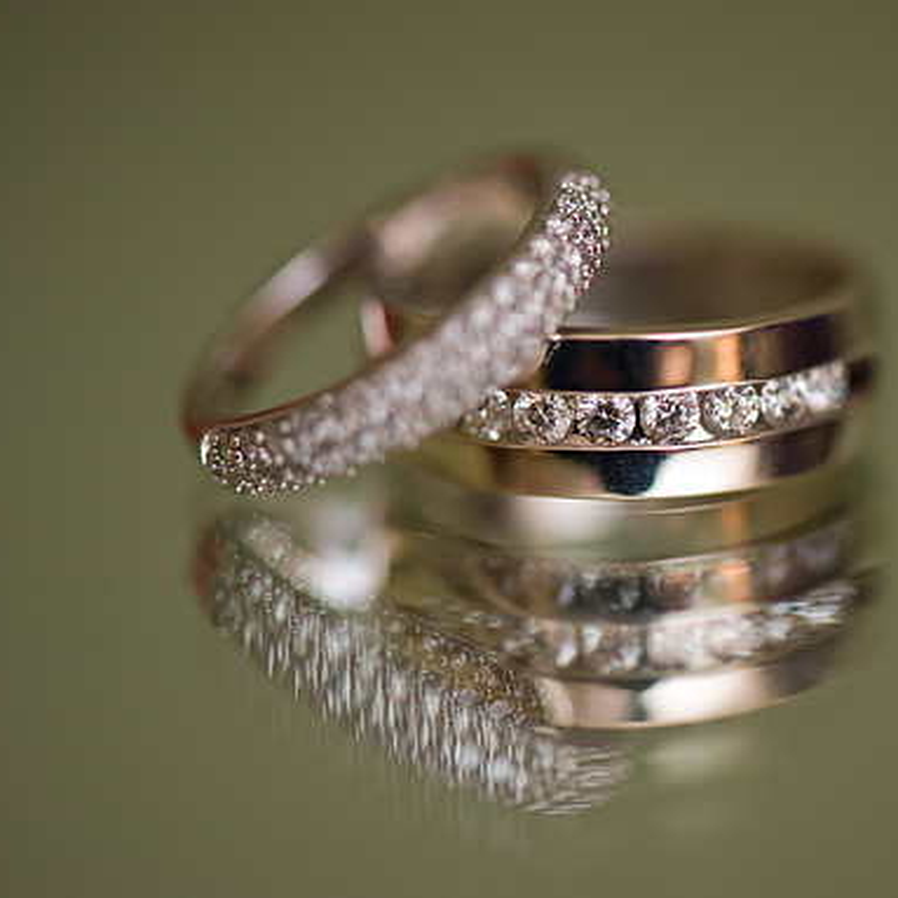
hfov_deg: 12.9
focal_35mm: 135
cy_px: 448
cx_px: 614
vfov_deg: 12.9
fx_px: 3962
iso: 1600
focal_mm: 105
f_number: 4
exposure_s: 1/125
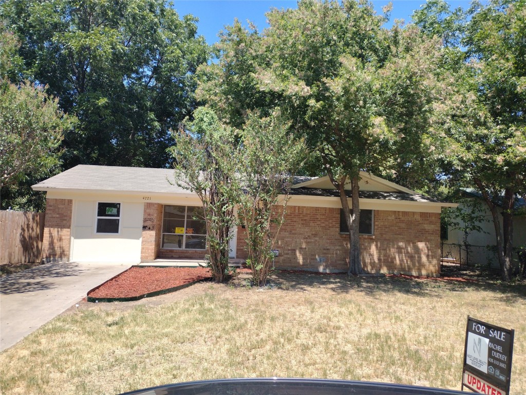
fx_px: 410
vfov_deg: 51.4
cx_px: 263
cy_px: 198
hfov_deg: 65.3
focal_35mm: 27
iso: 100
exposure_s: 1/1748
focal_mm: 4.71
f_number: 1.7
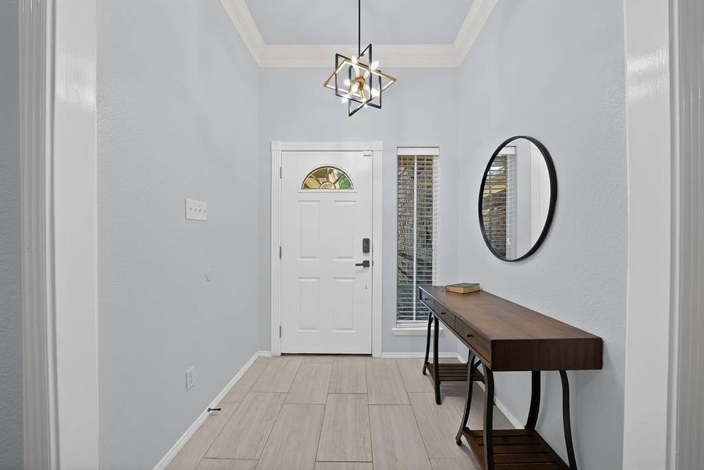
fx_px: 235
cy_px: 235
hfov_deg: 112.6
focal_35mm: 12
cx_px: 352
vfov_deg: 90.1
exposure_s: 1/8
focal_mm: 12
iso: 640
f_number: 9
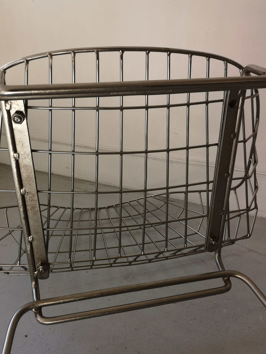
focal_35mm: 34
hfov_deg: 41.8
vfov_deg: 54.0
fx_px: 348
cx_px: 133
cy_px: 177
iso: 50
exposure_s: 1/157
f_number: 1.8
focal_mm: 3.95
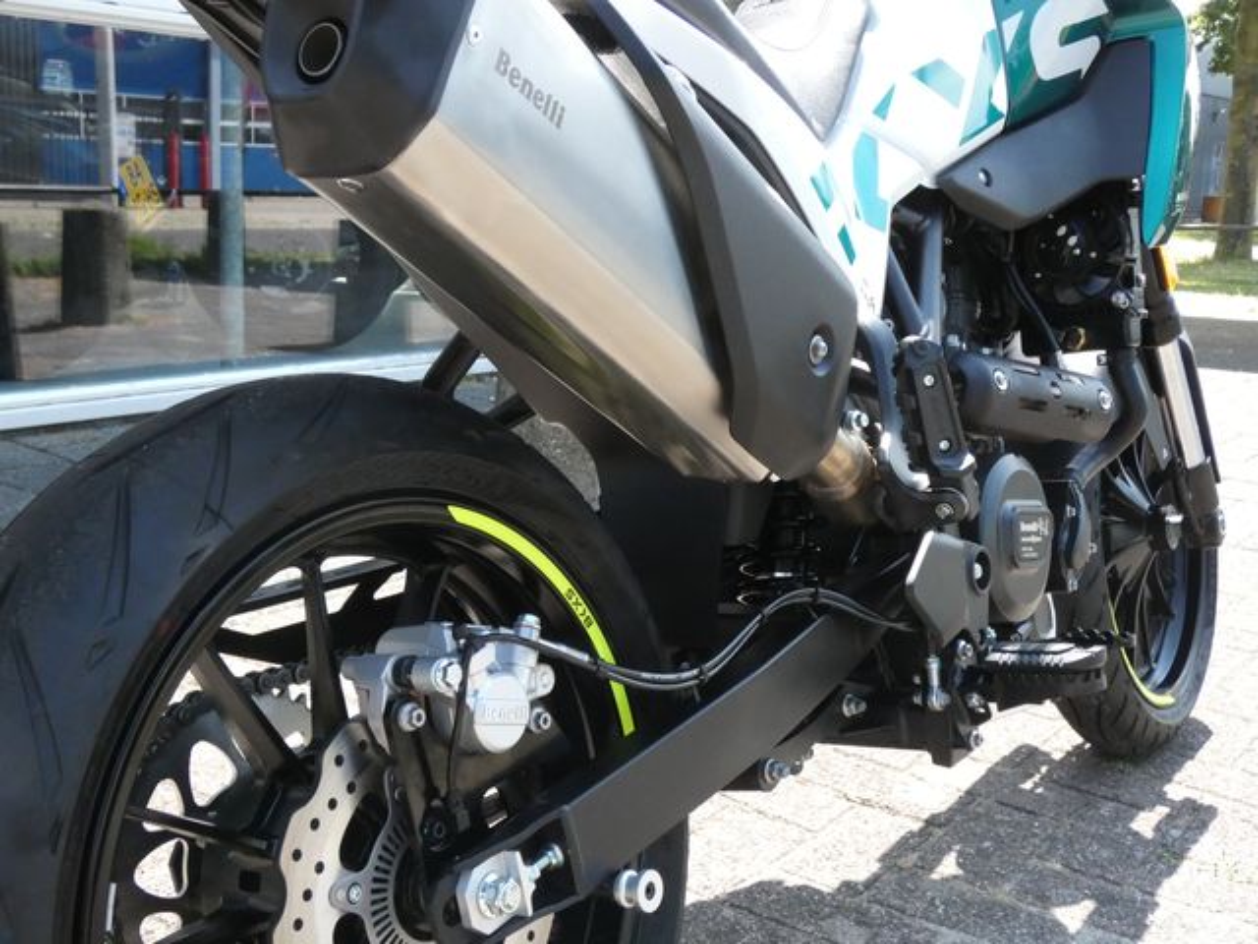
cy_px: 472
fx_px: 1563
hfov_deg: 43.9
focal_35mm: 43
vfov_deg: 33.6
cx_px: 629
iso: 800
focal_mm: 7.8
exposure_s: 1/800
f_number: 4.5
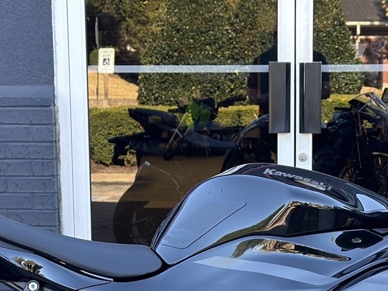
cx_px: 232
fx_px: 1469
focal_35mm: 131
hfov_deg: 15.0
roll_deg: +0.7
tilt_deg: -11.0
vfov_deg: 11.1
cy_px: 371
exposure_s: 1/216
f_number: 1.78
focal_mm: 6.76
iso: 80
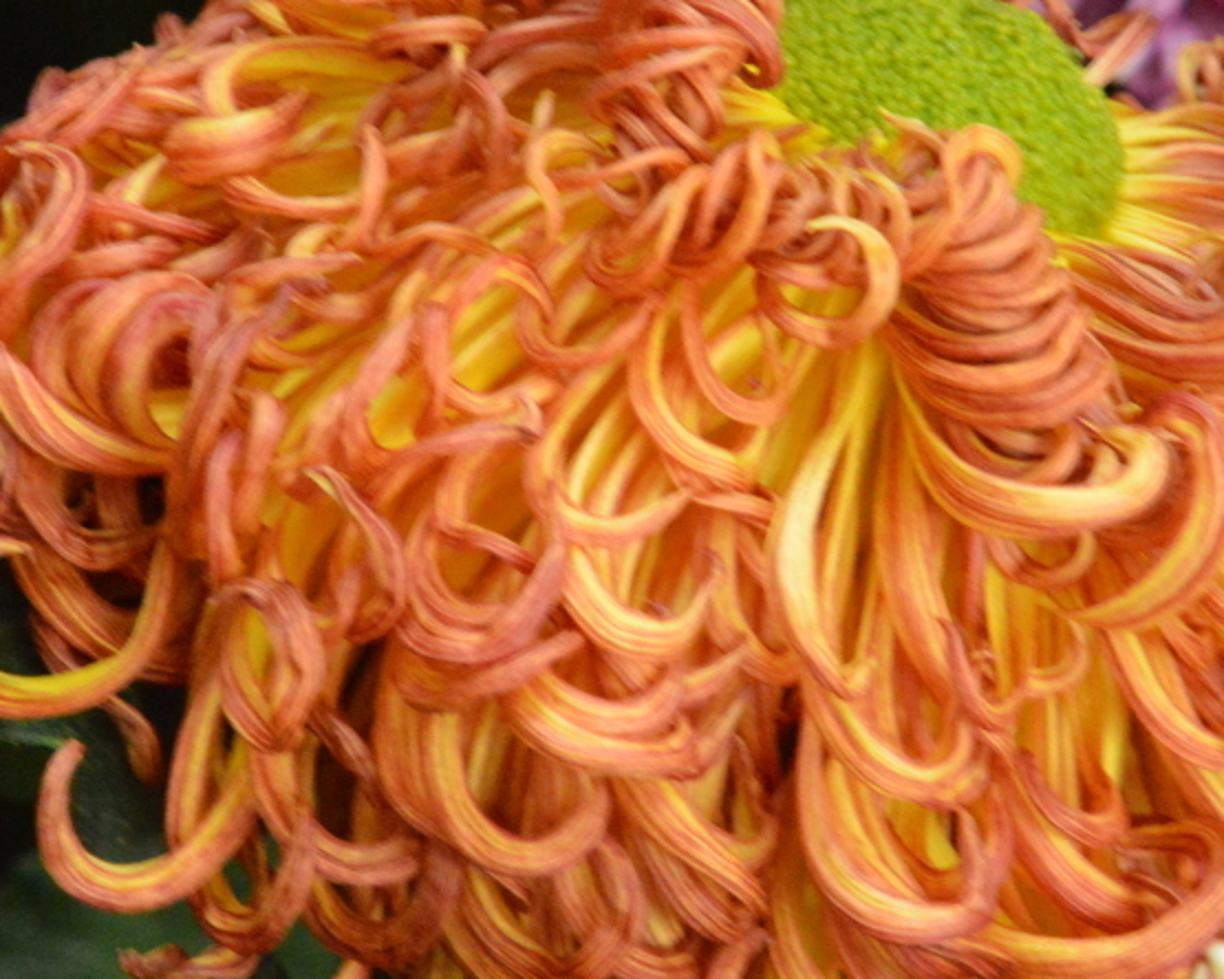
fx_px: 28220
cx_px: 668
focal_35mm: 779
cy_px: 508
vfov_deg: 2.0
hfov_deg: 2.5
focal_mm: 300
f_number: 18
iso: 6400
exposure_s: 1/40
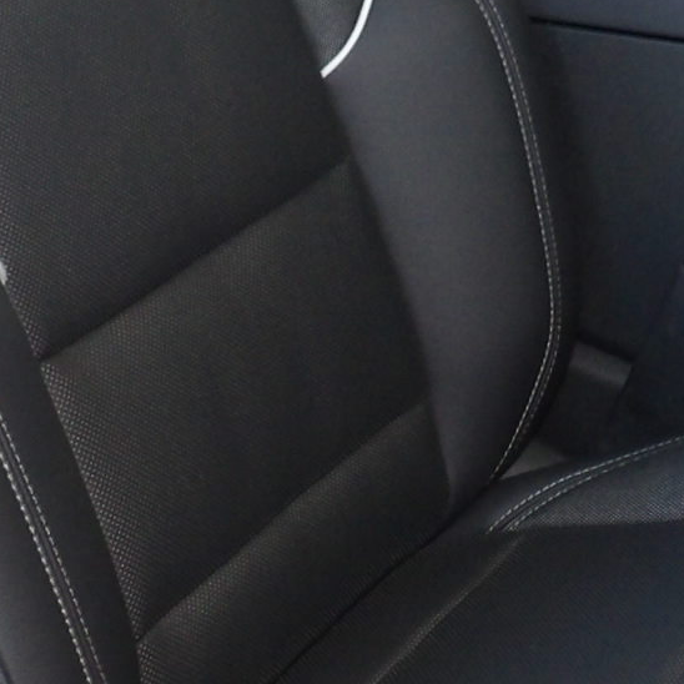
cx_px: 409
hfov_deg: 14.9
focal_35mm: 117
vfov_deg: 14.9
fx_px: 2616
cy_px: 210
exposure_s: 1/33
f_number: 3.4
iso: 200
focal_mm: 5
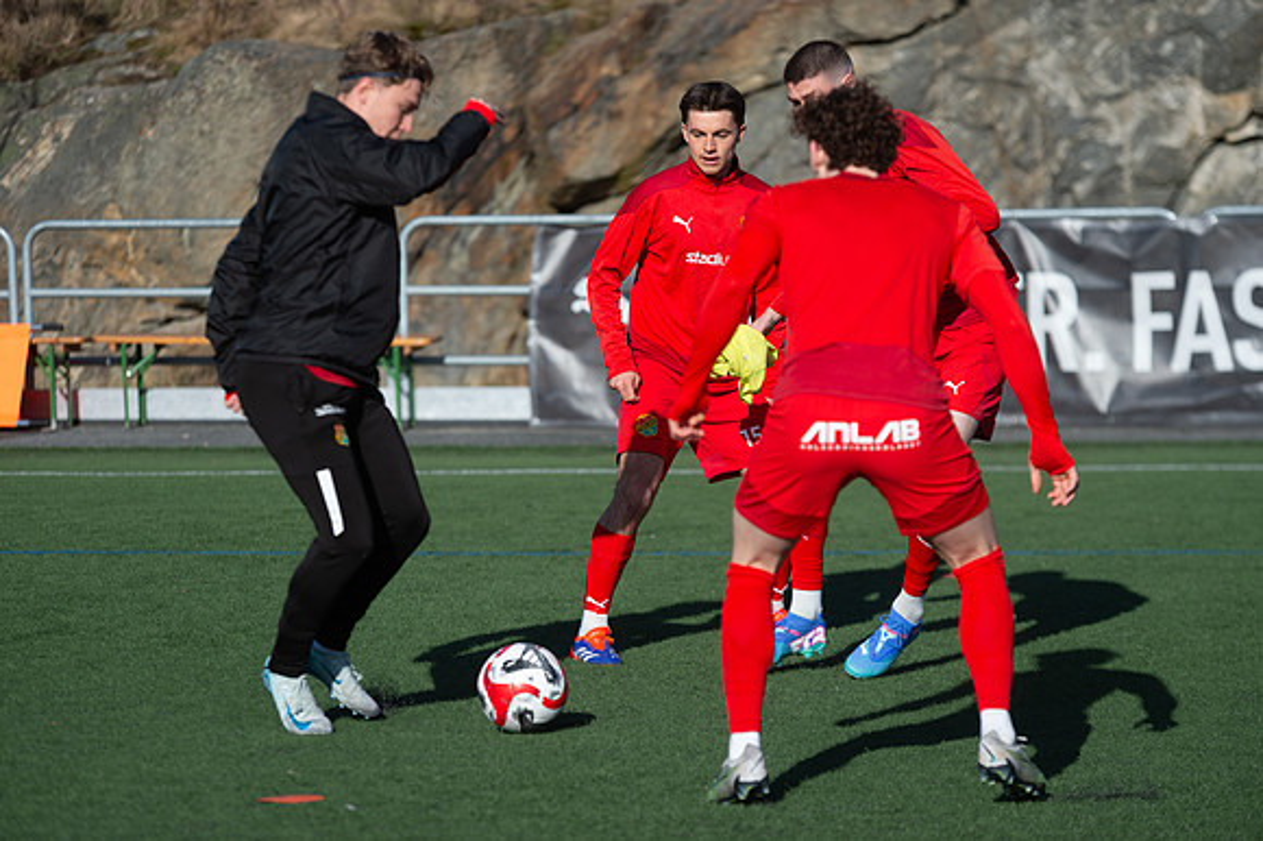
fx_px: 6136
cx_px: 632
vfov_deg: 7.8
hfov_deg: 11.8
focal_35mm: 175
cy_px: 420
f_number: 4
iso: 100
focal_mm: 175
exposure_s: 1/1250
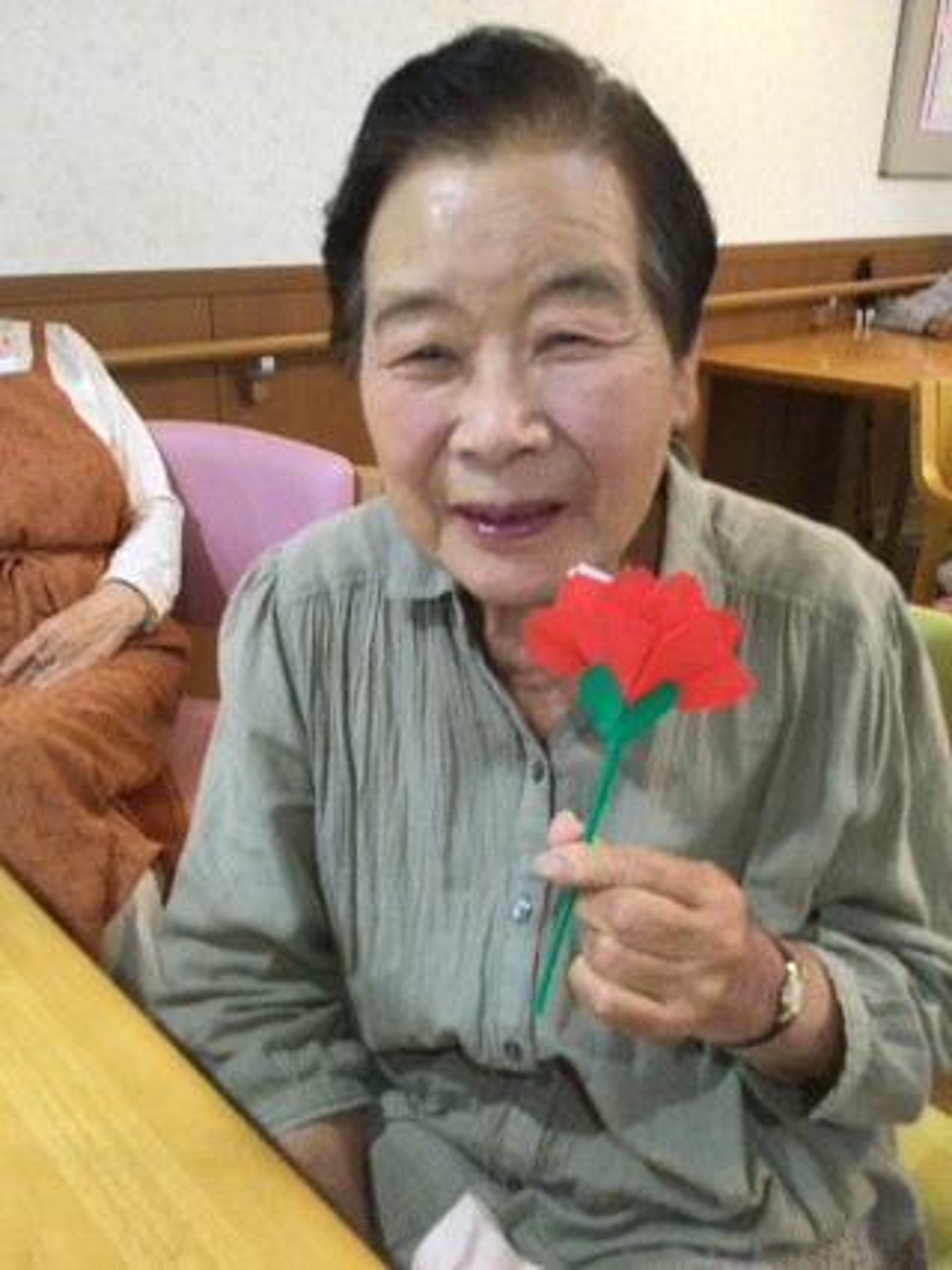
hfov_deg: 45.4
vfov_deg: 58.4
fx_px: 1137
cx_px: 476
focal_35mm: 31
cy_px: 635
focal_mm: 3.3
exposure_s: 1/30
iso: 250
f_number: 2.4
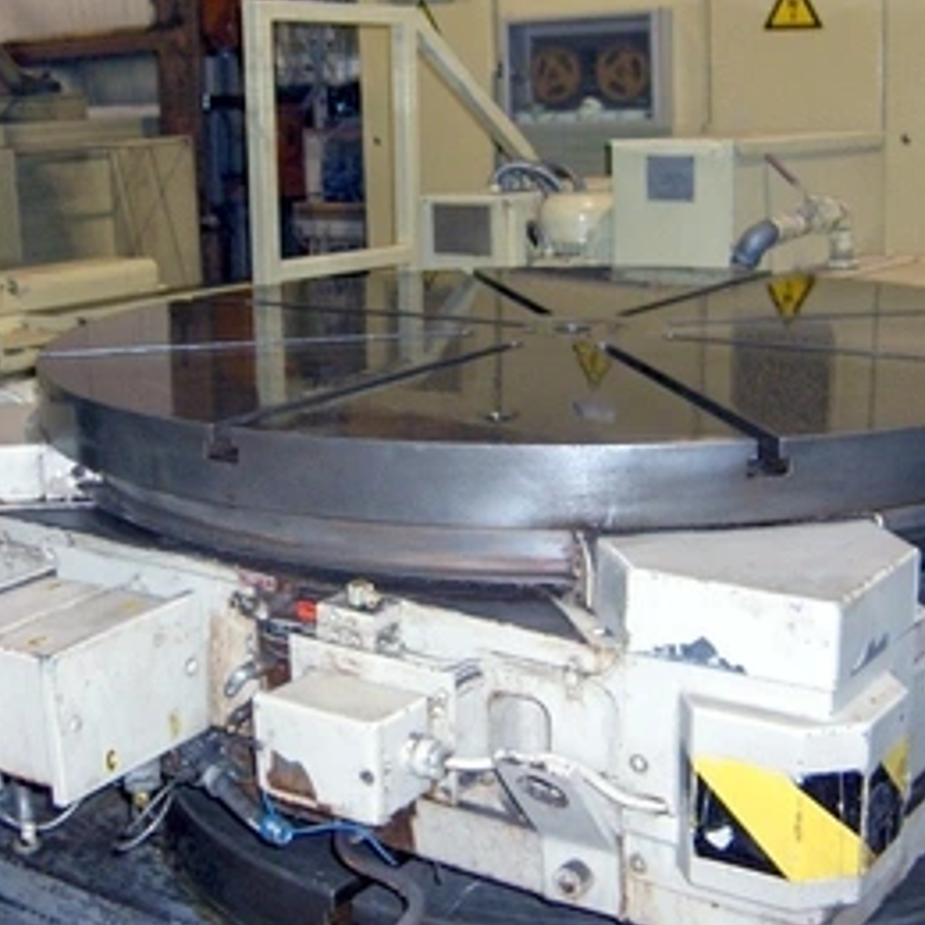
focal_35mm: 53
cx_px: 443
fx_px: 1602
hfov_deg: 32.2
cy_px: 446
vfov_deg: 32.2
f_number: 2.8
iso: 100
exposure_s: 1/60
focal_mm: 8
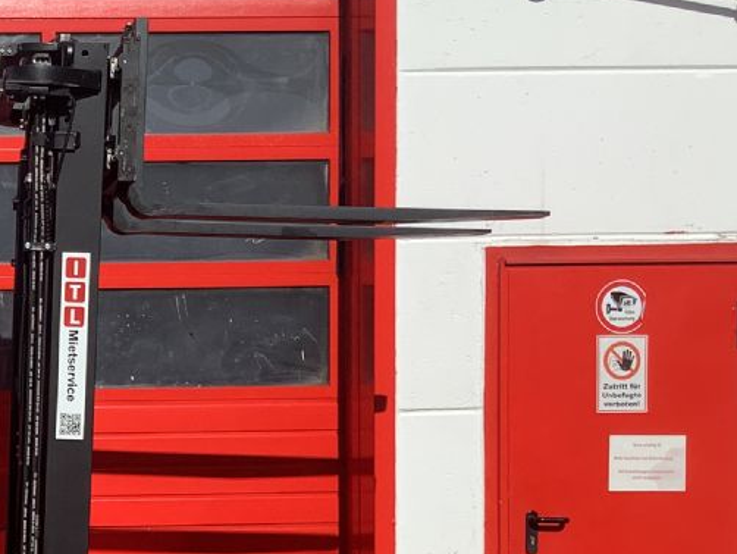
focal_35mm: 79
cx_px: -35
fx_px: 1683
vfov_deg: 18.4
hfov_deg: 23.5
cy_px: 498
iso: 25
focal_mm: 3.3
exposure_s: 1/2632
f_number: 2.4
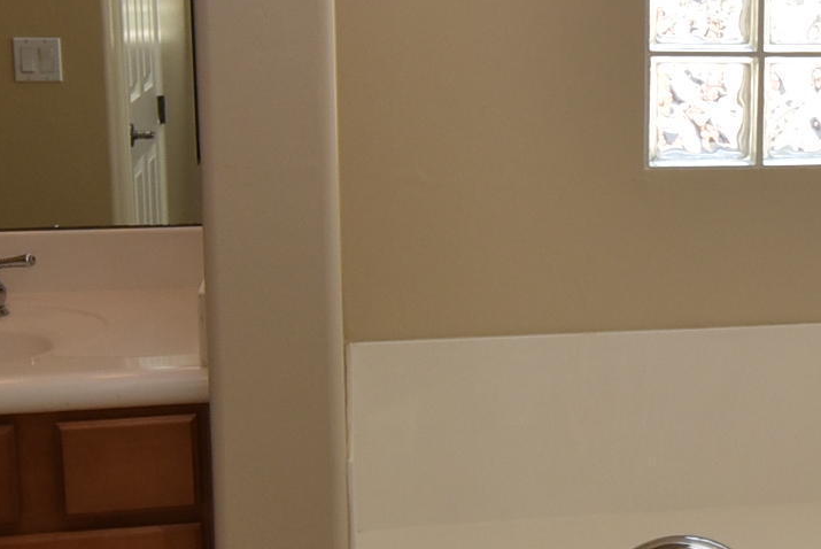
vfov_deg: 19.7
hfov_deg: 28.1
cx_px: 739
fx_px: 1577
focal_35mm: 69
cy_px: 181
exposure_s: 1/125
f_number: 5.6
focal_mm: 11
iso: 400
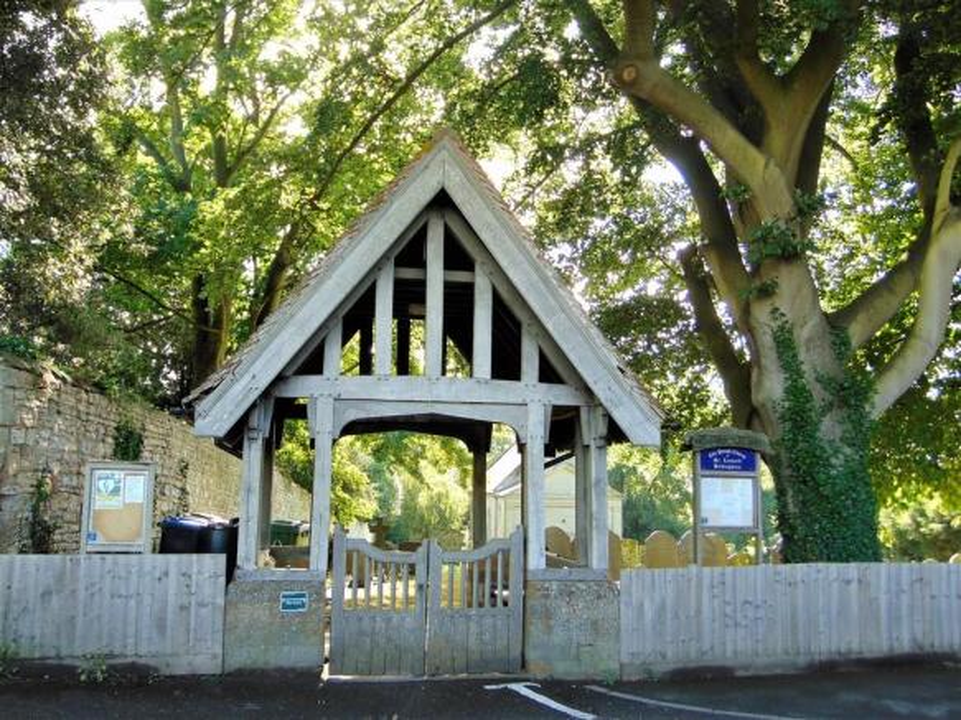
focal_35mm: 35
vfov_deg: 40.7
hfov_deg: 52.6
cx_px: 480
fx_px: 971
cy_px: 360
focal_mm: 6.3
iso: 80
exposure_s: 1/80
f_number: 3.2
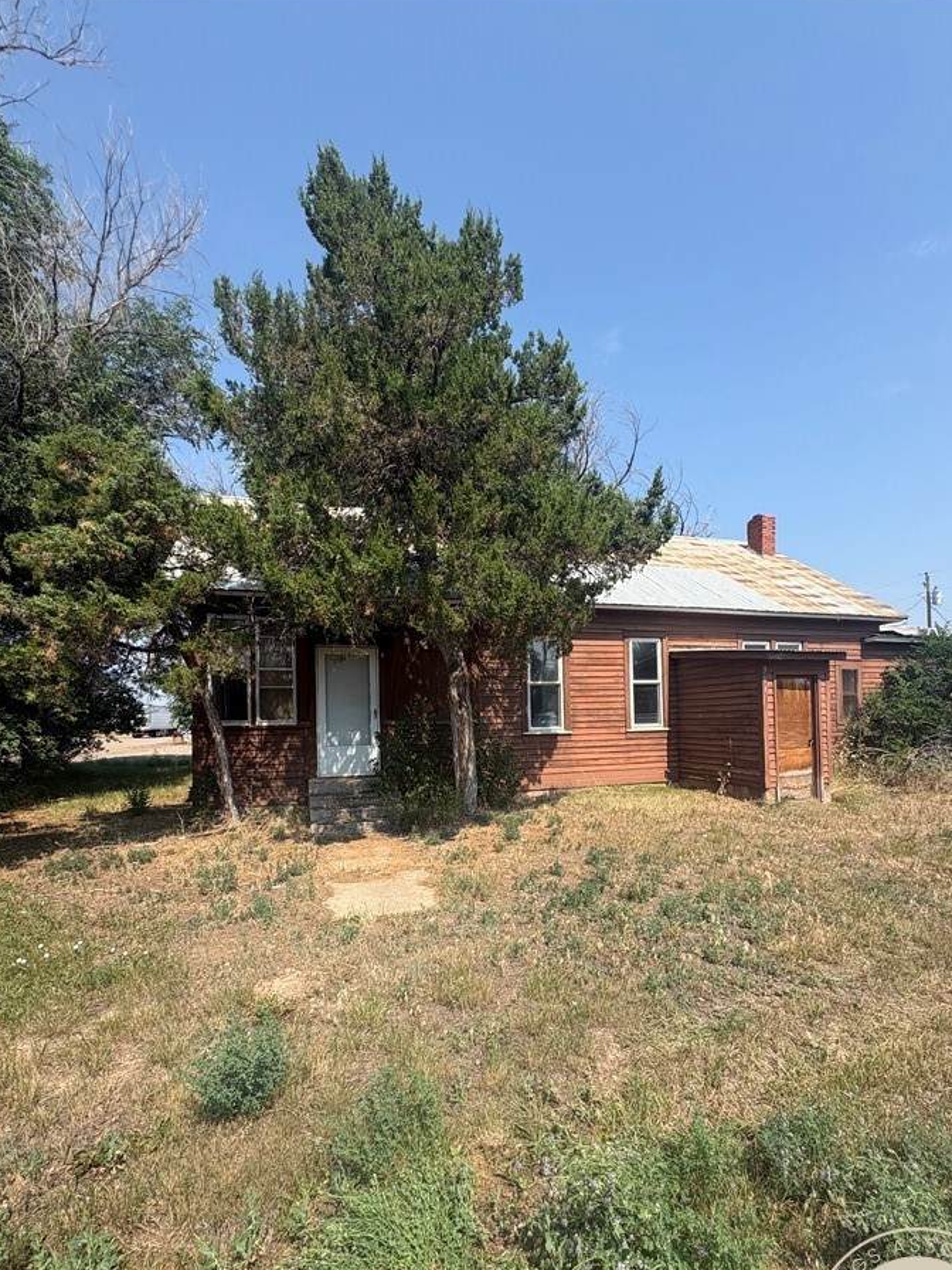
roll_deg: -0.9
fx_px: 587
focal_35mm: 16
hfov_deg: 78.1
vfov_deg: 94.0
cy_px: 717
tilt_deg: +4.0
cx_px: 482
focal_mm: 2.22
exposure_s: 1/1063
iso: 50
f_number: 2.2
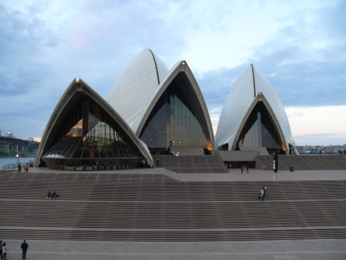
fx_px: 350
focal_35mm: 35
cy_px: 130
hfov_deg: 52.6
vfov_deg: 40.7
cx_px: 173
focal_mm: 7.4
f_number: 2.8
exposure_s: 1/30
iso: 100
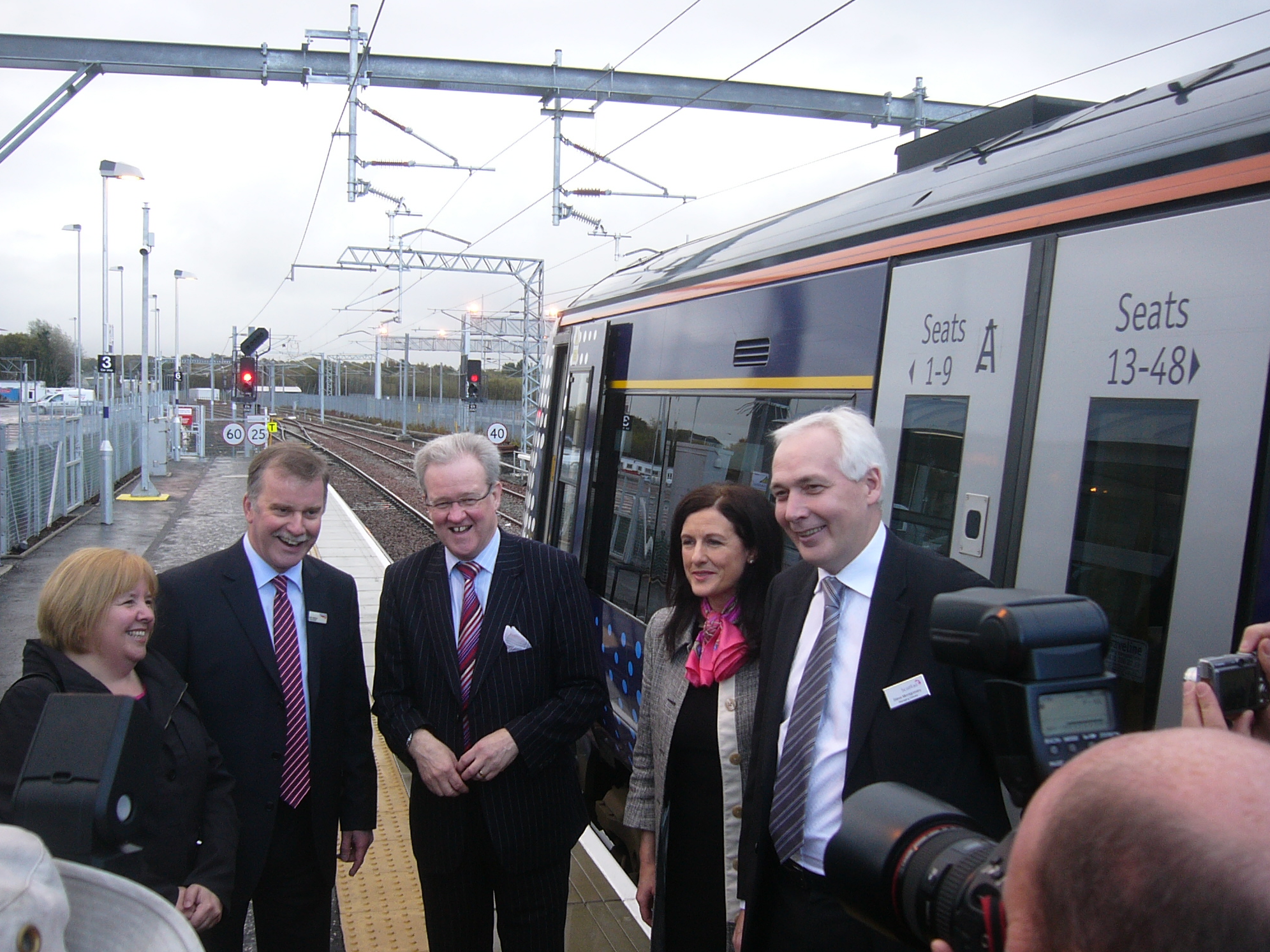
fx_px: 1321
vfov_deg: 39.7
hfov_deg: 51.4
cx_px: 625
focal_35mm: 36
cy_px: 483
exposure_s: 1/80
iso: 50
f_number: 2.8
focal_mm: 5.8
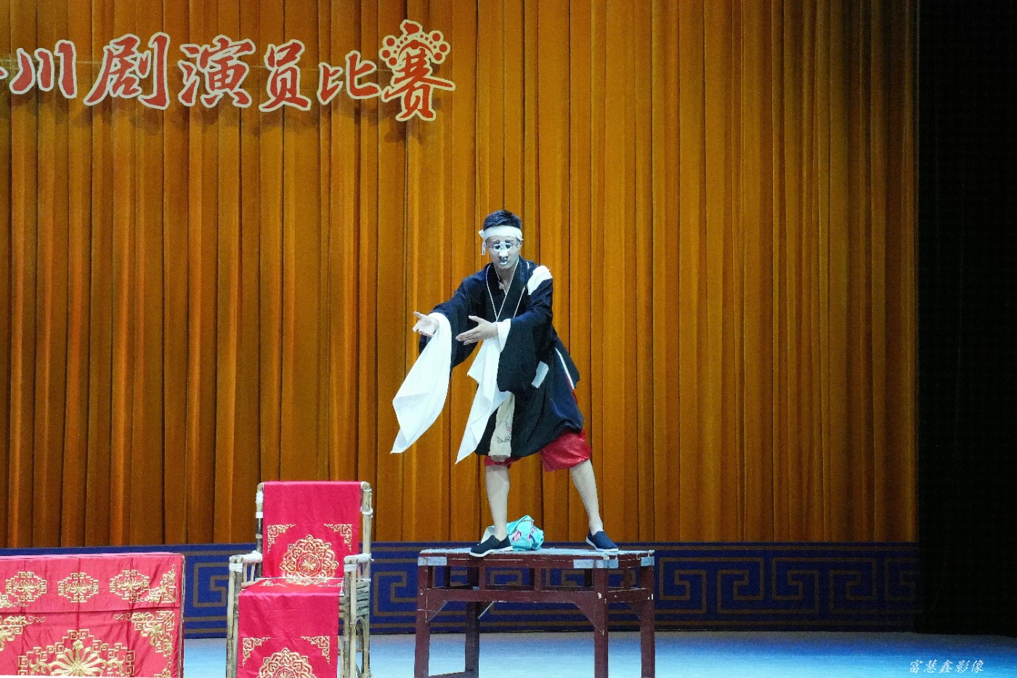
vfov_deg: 13.8
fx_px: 2796
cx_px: 508
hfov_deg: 20.6
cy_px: 339
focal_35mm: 99
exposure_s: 1/1250
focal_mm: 99
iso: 12800
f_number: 7.1
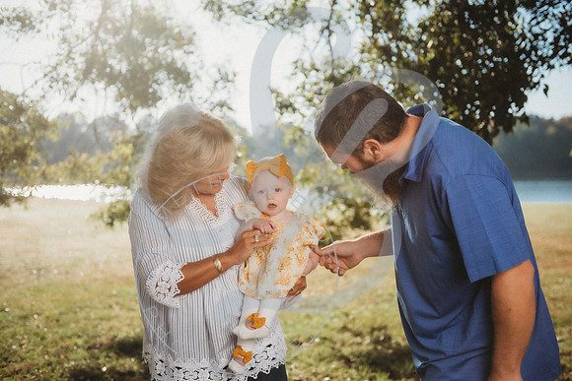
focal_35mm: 43
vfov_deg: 31.3
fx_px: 681
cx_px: 283
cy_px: 191
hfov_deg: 45.6
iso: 100
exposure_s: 1/1000
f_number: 2.8
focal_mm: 42
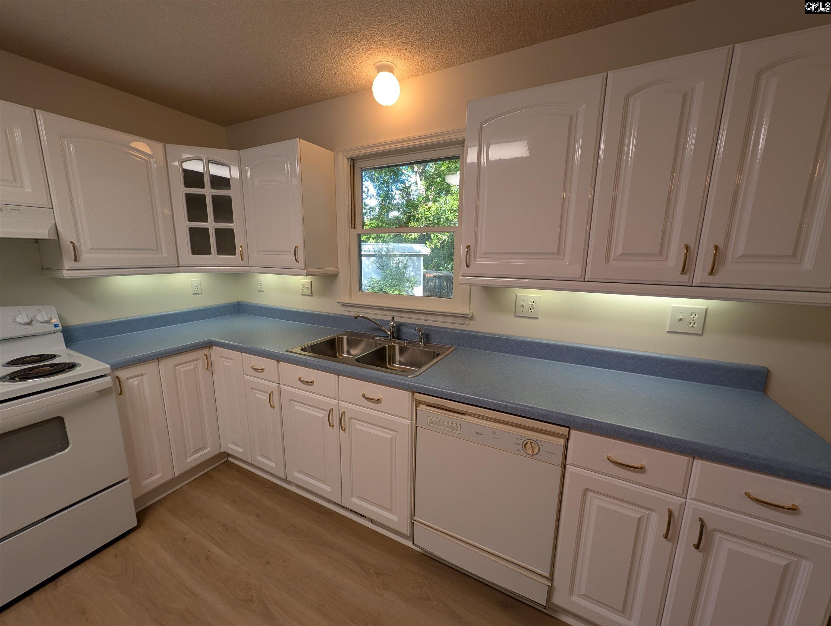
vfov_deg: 94.6
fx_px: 288
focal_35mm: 12
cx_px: 416
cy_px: 313
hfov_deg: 110.5
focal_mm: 2.02
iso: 55
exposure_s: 1/120
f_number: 1.7
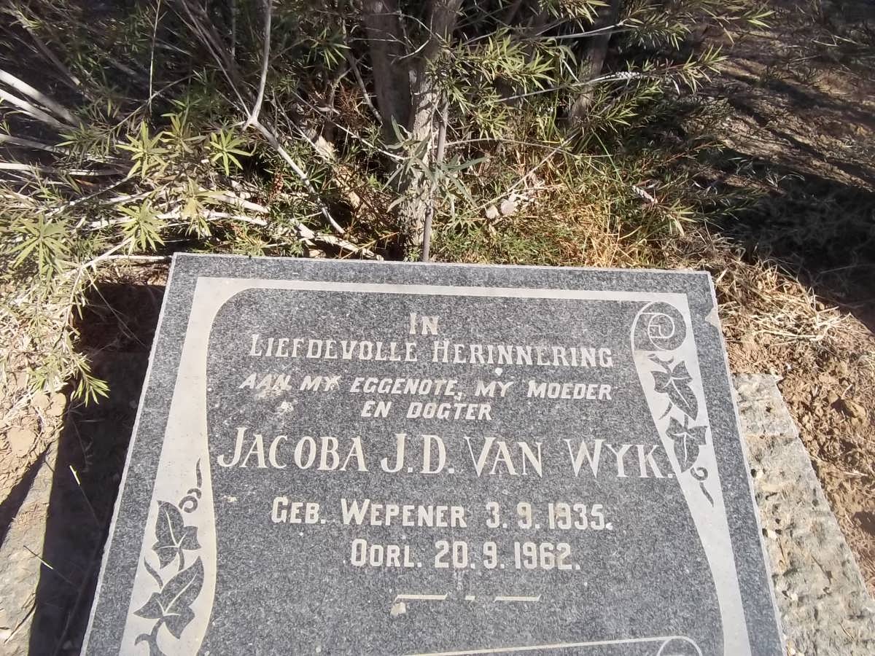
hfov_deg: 56.8
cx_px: 438
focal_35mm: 32
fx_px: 809
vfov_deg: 44.2
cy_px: 328
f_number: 5.5
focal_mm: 5.7
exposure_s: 1/250
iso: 80
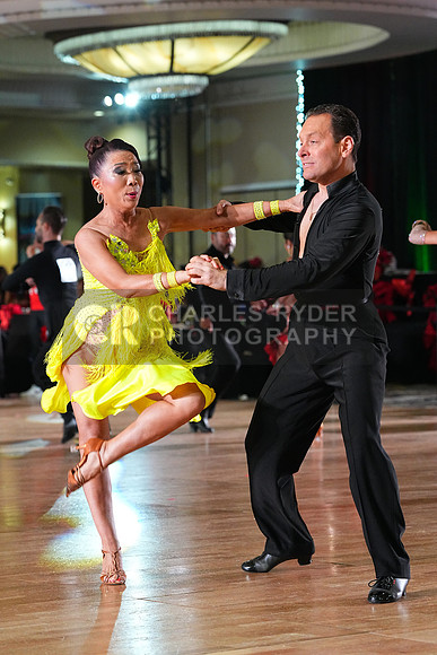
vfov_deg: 16.5
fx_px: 2256
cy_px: 328
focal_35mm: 124
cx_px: 218
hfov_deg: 11.1
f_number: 5
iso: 8000
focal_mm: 124
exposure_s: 1/400
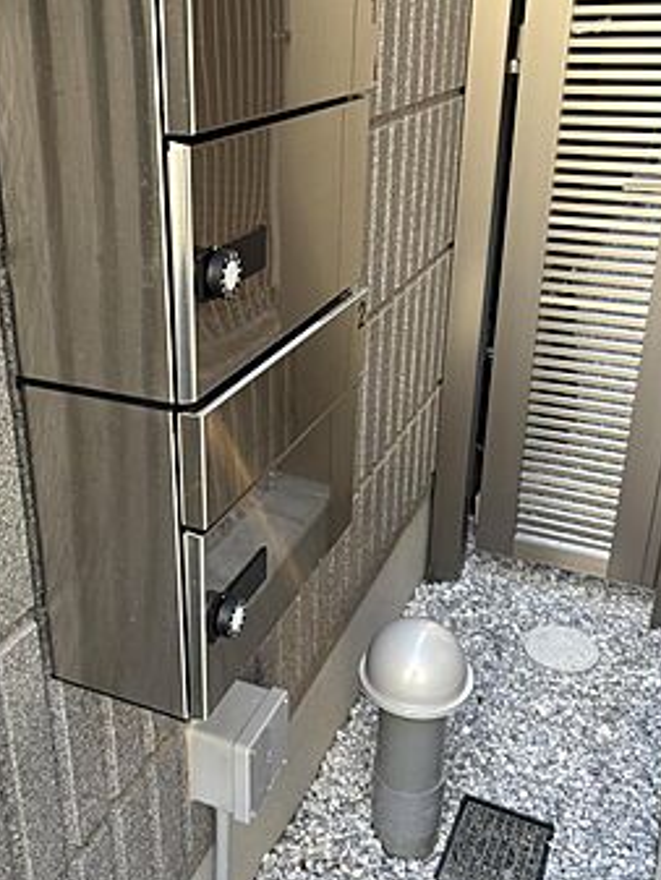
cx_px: 235
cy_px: 413
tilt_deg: -21.5
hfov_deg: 38.4
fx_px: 941
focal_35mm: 37
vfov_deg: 50.1
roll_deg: +0.3
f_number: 1.6
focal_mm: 5.96
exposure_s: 1/75
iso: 125
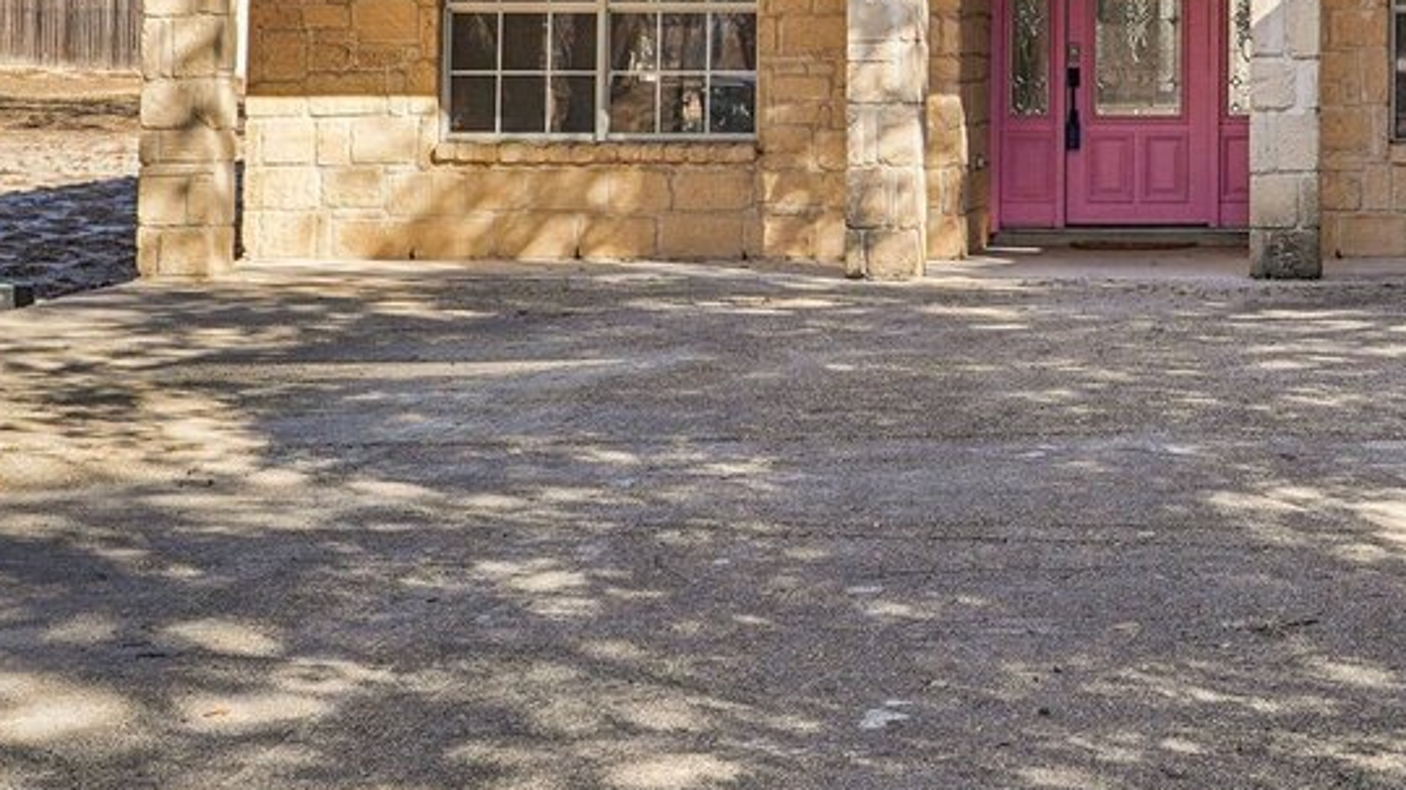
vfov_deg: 13.5
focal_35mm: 85
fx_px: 3168
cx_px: 1576
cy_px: -339
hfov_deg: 23.4
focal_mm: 27
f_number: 8
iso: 100
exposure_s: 1/100
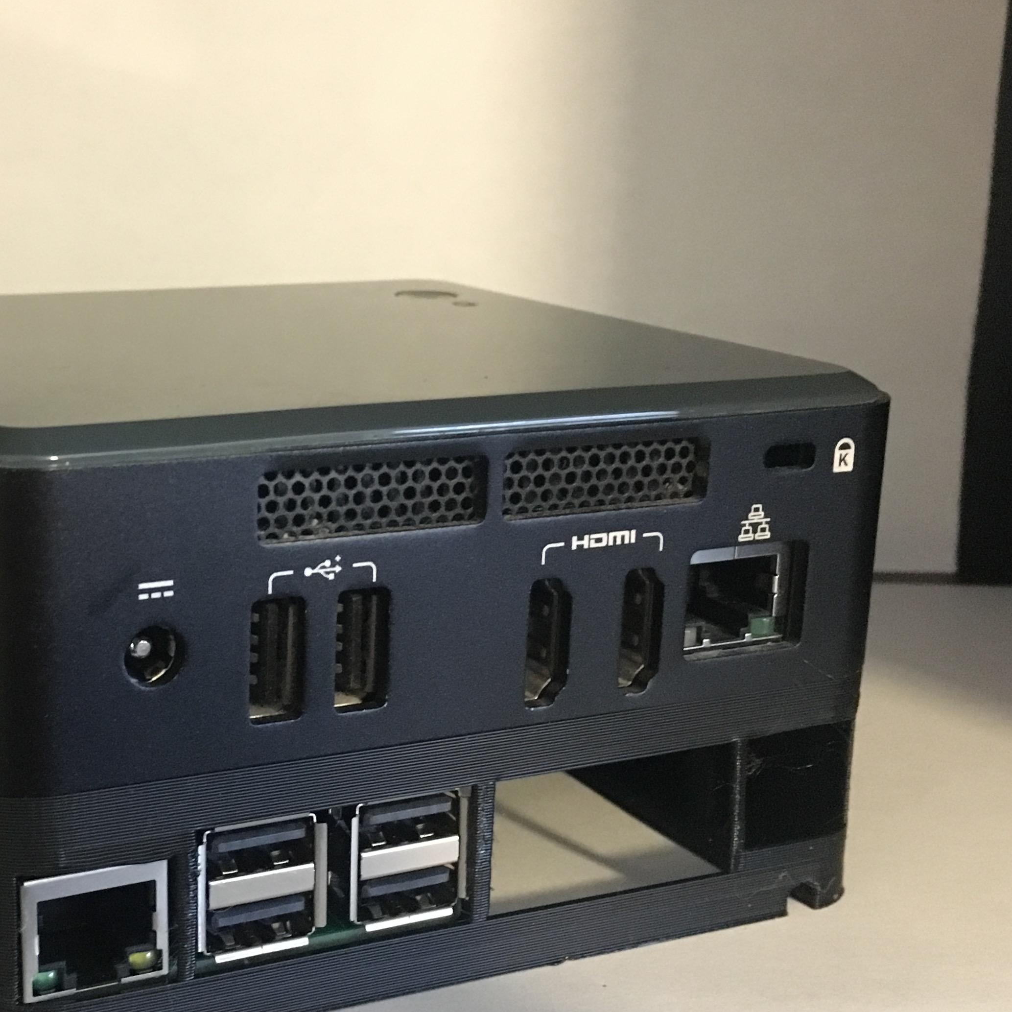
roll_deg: +0.9
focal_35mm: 50
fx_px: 1654
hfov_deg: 33.1
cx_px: 212
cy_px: 503
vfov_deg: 34.0
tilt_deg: -13.6
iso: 320
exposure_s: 1/15
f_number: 2.2
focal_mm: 4.15
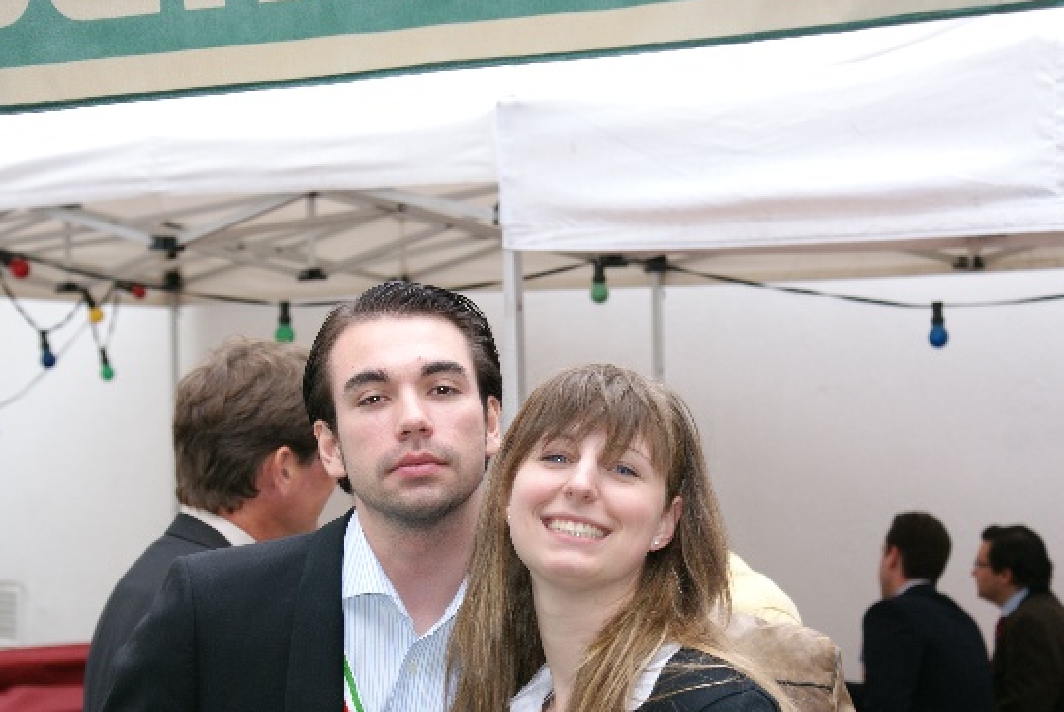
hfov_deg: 19.1
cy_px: 401
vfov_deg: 12.8
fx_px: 3166
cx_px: 581
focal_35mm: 107
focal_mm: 60
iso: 250
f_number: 5.6
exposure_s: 1/80
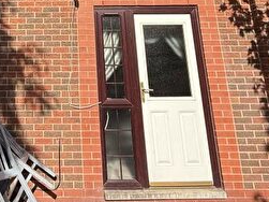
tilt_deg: +16.0
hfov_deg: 44.8
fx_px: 303
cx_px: 43
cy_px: -24
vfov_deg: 32.1
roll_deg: +0.3
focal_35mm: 39
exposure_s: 1/2165
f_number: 2.2
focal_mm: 2.22
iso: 50
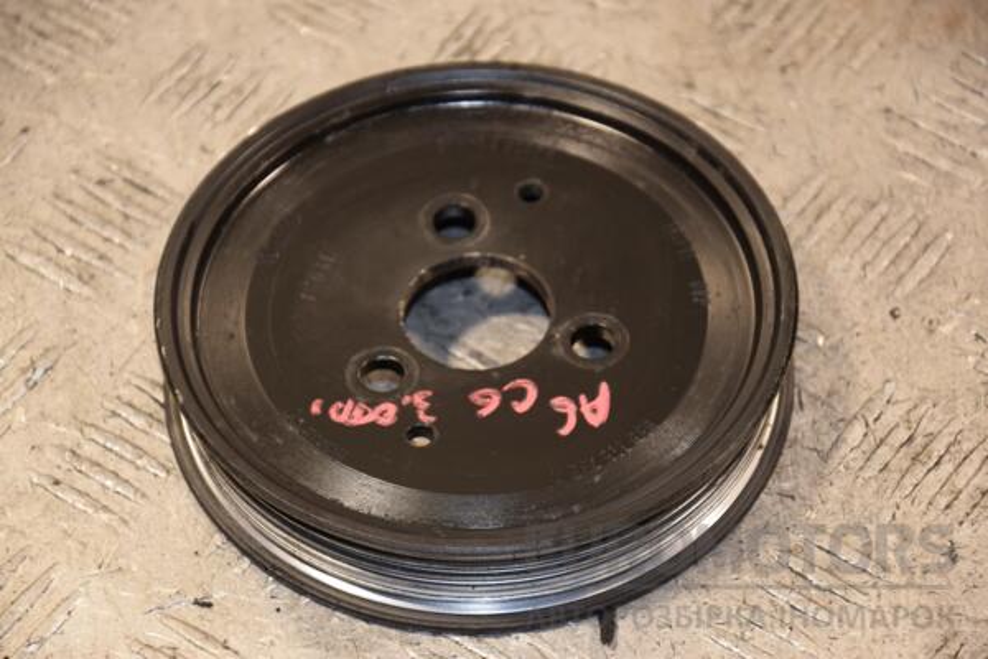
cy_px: 330
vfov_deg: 8.7
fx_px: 4322
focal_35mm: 158
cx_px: 494
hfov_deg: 13.0
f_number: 5.6
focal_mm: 105
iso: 800
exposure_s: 1/125
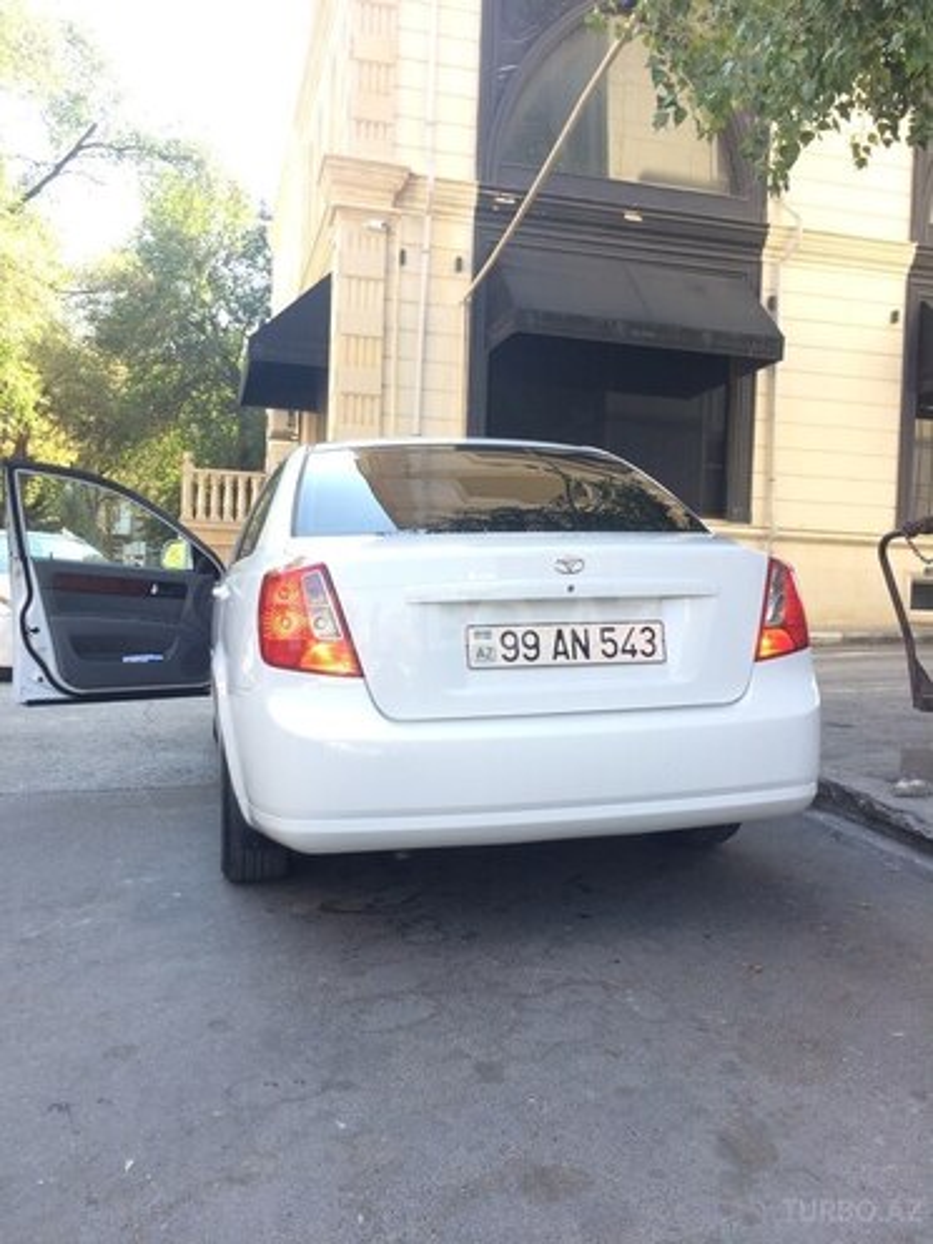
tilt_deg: -1.0
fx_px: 1042
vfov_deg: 61.7
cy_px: 622
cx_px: 466
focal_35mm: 29
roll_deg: -0.1
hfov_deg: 48.2
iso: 32
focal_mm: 4.15
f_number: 2.2
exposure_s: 1/147
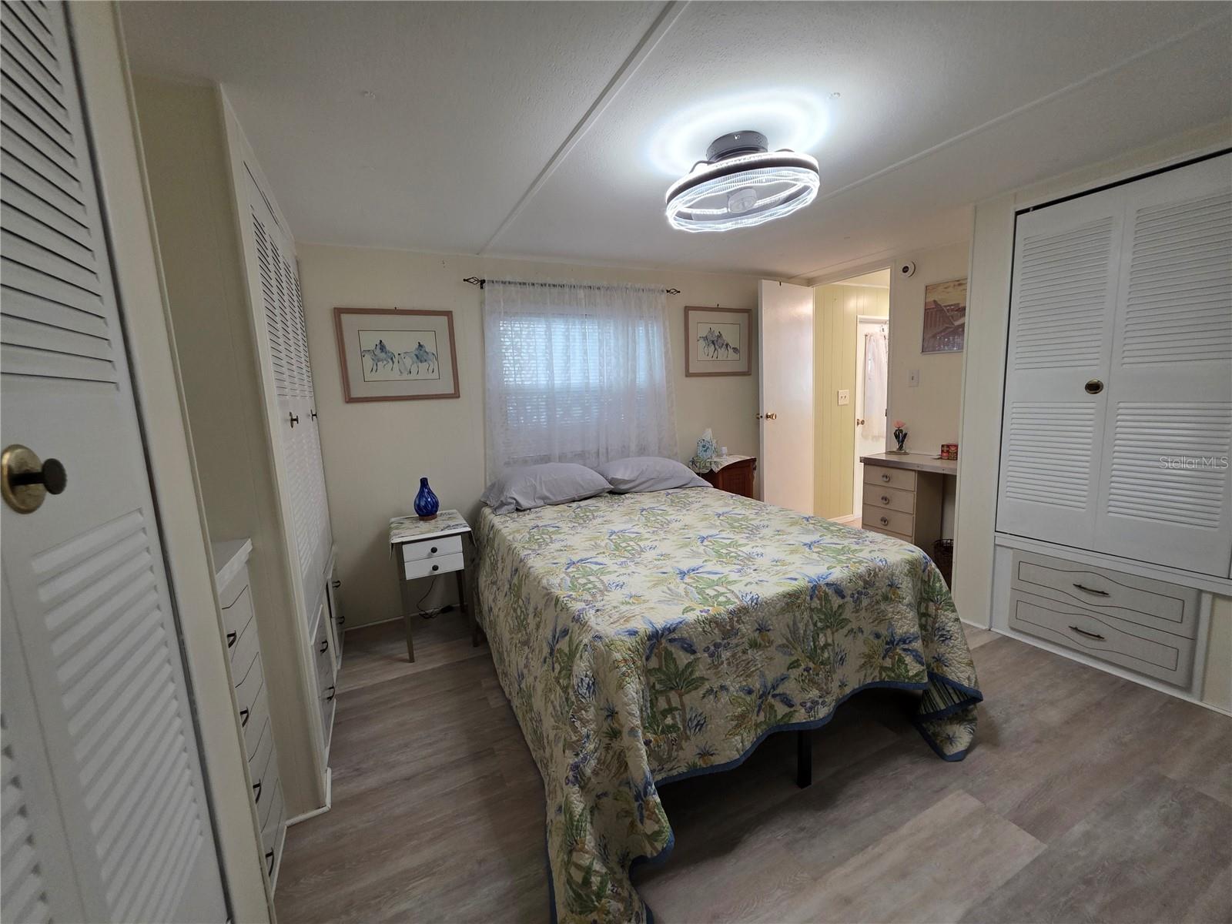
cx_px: 616
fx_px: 463
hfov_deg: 106.2
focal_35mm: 13
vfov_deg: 89.9
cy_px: 462
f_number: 1.9
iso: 320
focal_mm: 2.2
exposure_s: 1/60
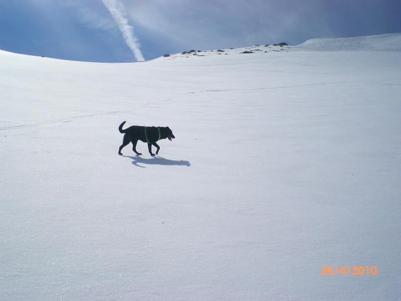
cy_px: 150
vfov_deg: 37.7
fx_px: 440
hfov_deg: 49.0
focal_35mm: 38
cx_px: 200
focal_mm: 6.3
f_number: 4.4
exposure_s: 1/2000
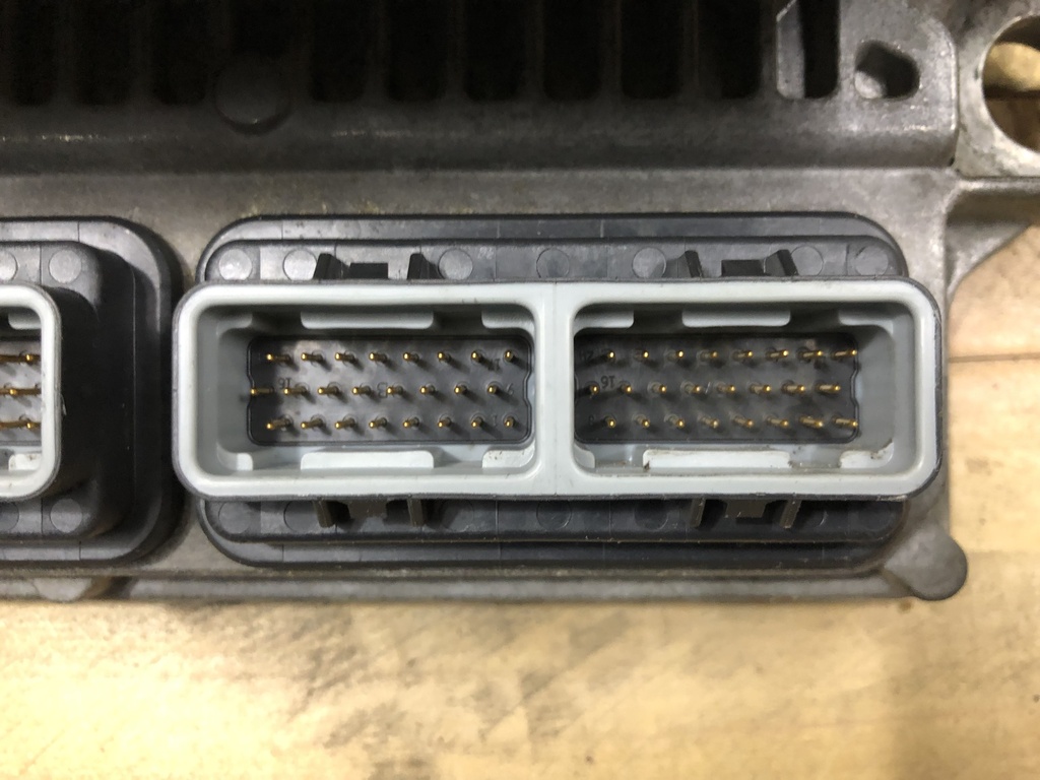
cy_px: 390
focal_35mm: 28
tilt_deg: -89.2
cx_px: 520
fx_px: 841
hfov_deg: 63.4
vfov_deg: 49.7
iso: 100
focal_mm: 4
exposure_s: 1/10
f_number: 1.8
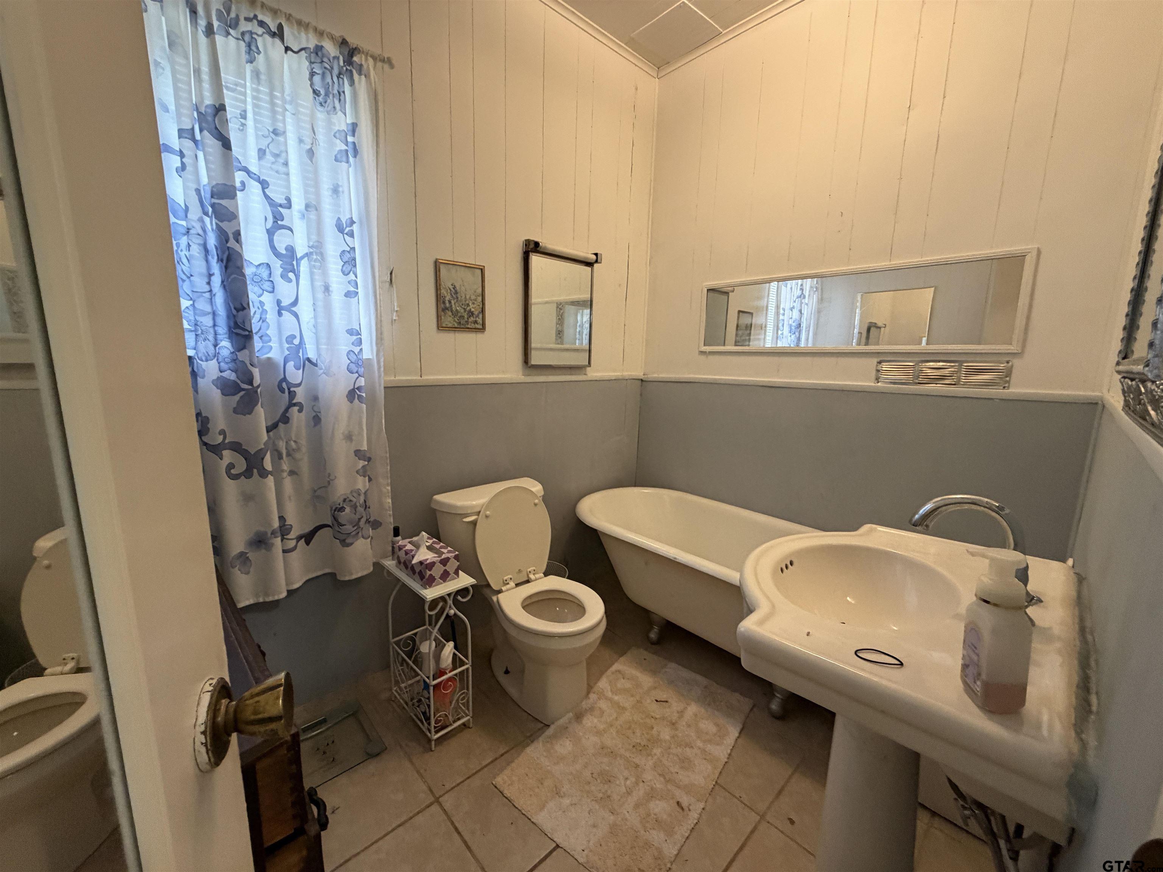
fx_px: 470
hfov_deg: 102.1
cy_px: 436
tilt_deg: -10.3
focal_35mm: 14
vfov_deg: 85.7
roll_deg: -2.0
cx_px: 582
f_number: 2.2
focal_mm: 2.22
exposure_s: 1/60
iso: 320
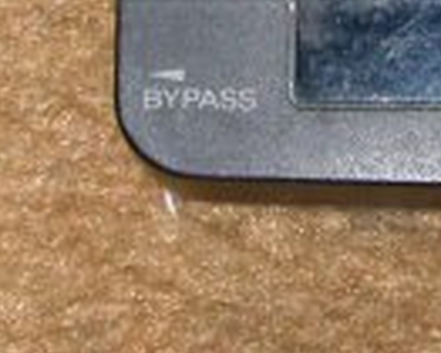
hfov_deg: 8.1
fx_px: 2991
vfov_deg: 6.7
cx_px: 805
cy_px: -151
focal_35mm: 229
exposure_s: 1/59.9
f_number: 5.9
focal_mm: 9.7
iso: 100
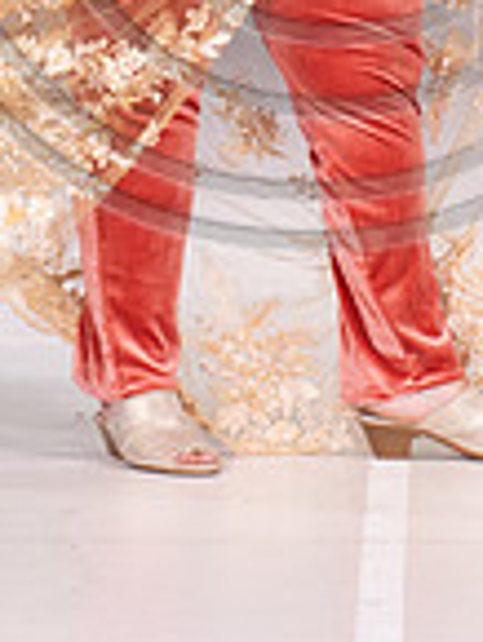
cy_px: -195
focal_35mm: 403
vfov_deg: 4.9
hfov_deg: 3.7
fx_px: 7486
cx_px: 308
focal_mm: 135
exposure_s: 1/400
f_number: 5.6
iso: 2000
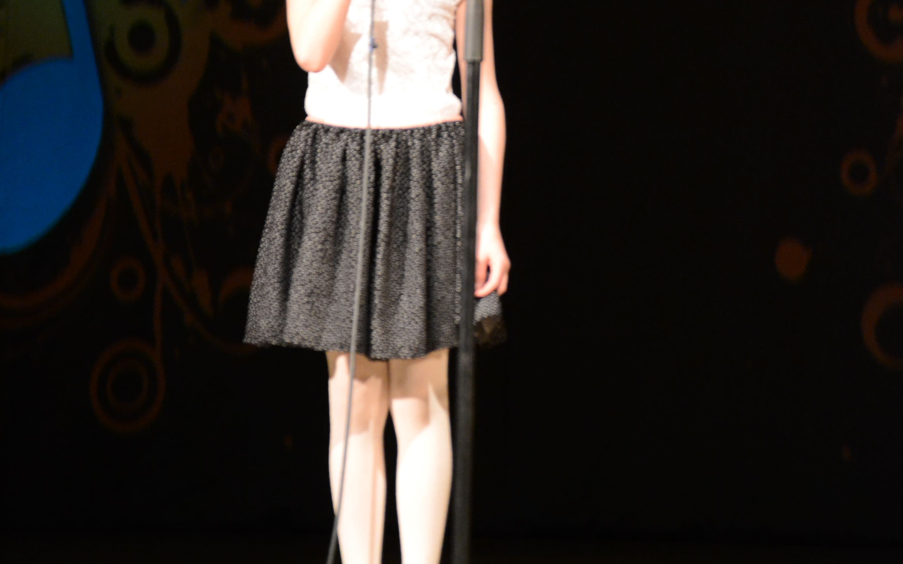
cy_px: 63
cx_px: 462
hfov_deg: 11.8
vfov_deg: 7.4
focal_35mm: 178
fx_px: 4375
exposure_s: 1/50
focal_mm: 75
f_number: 4.2
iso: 1600
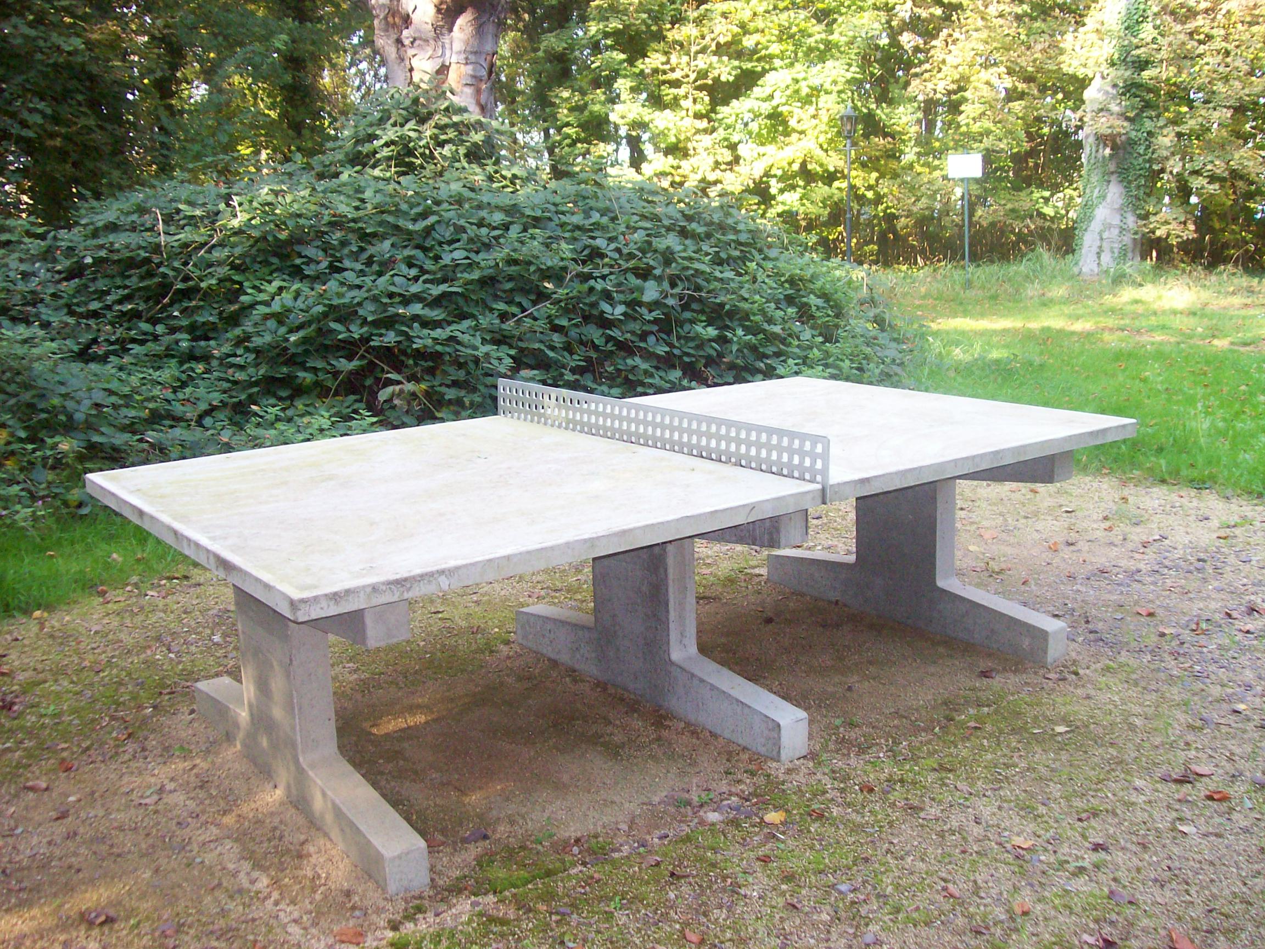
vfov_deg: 39.7
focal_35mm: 36
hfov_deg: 51.4
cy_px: 474
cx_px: 632
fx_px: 1316
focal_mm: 6
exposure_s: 1/102
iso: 140
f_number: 2.7
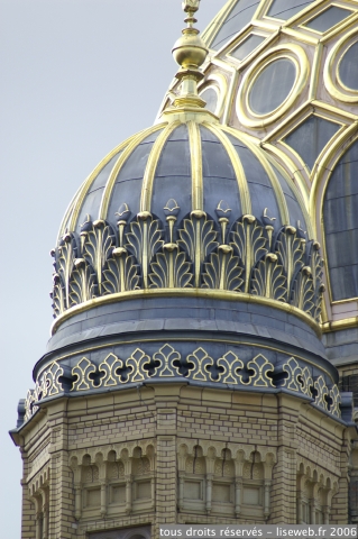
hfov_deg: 3.0
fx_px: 6727
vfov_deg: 4.6
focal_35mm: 450
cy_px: 270
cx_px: 179
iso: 100
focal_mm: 300
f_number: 5.6
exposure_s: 1/200
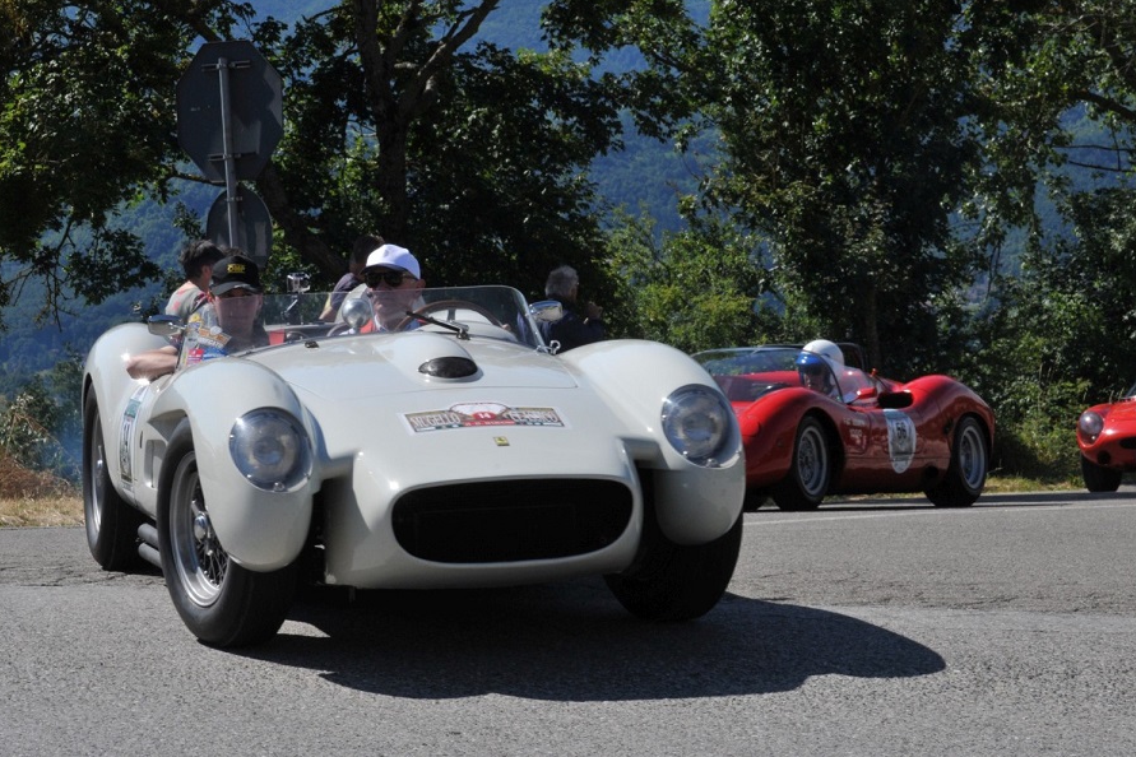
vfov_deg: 11.1
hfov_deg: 16.5
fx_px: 3913
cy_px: 379
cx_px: 571
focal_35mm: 124
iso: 400
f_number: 18
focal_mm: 82
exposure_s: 1/250
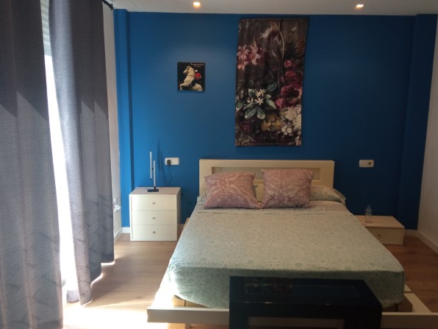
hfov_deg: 61.6
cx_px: 226
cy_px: 171
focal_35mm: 29
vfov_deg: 48.2
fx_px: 367
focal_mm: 3.79
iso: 270
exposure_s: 1/33.3
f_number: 2.2
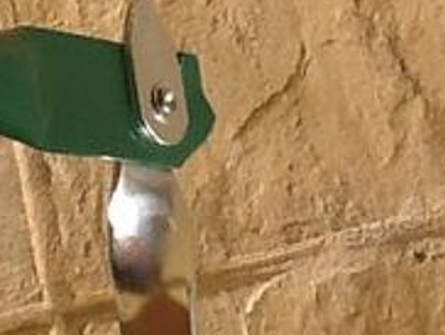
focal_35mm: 145
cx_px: 117
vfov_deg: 10.2
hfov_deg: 13.6
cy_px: 3
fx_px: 1866
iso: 40
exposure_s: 1/2674
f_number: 2.4
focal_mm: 2.03
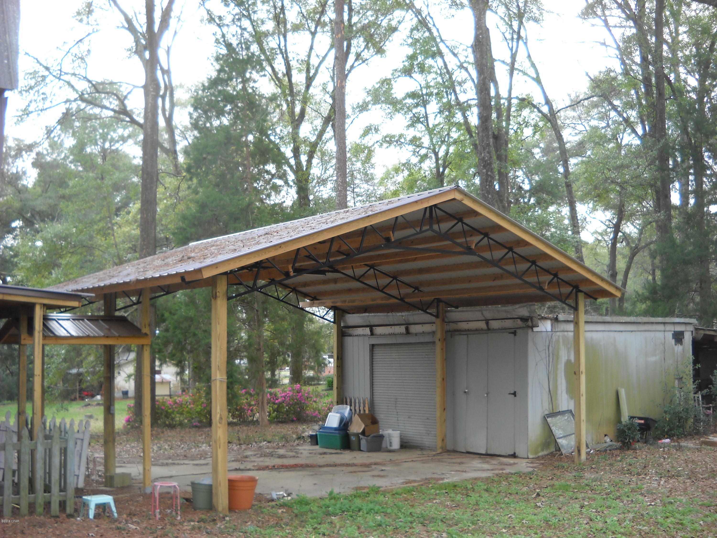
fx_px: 849
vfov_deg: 35.1
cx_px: 358
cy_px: 269
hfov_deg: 45.8
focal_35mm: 41
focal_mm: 6.72
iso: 64
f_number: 3.1
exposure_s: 1/64
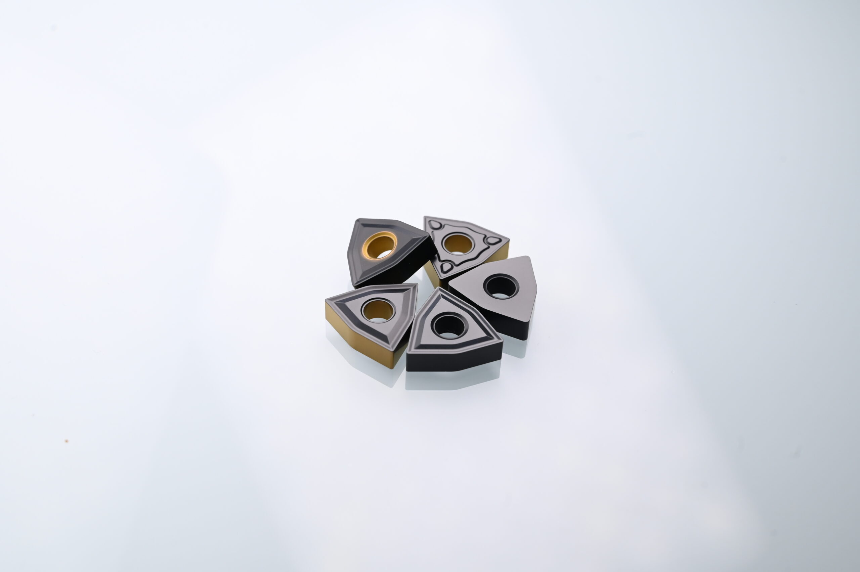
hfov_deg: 36.9
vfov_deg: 25.0
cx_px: 430
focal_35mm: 54
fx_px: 1289
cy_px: 286
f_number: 9
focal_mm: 54
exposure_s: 1/125
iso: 640
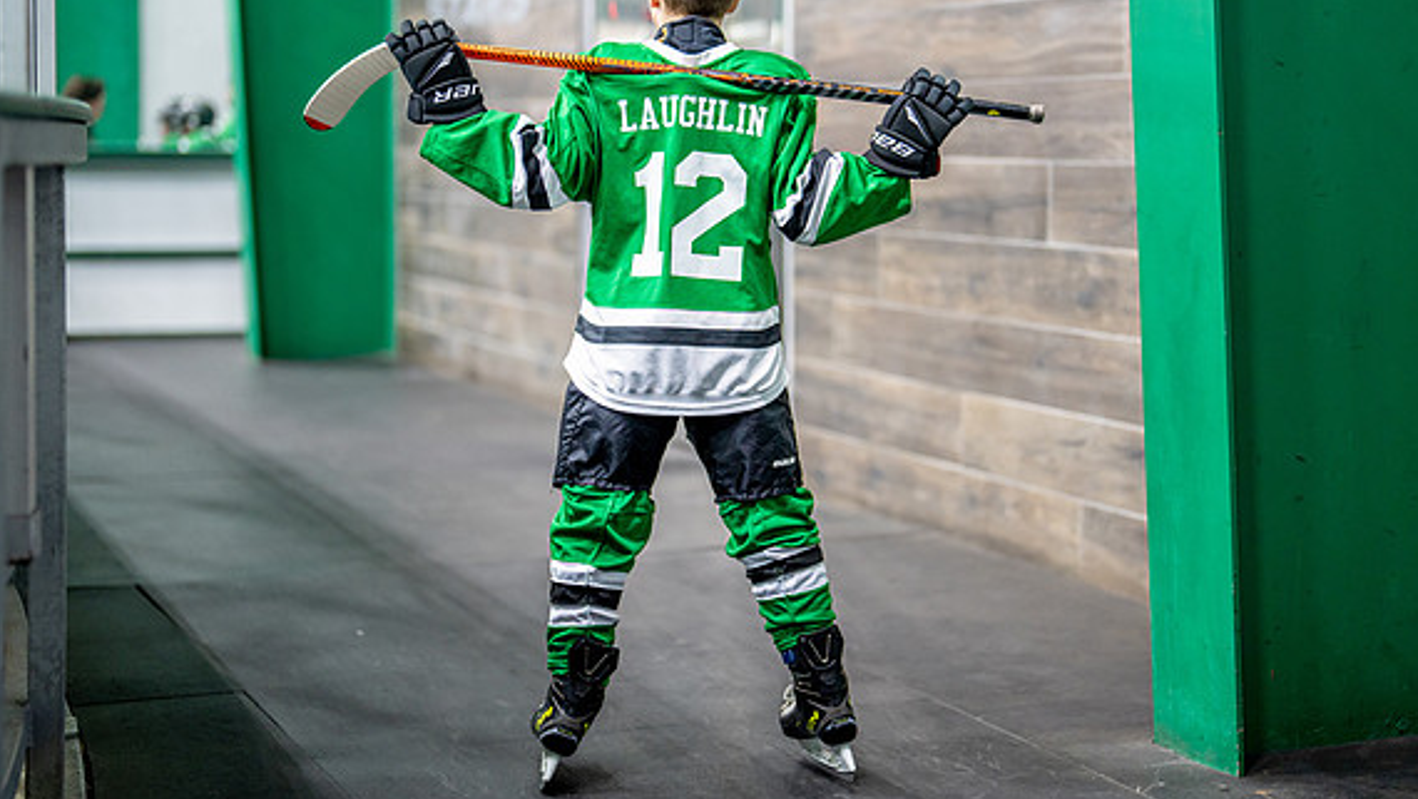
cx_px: 760
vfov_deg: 18.5
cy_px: 314
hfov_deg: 32.3
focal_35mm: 65
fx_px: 2445
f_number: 1.2
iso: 640
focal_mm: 50
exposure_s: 1/500
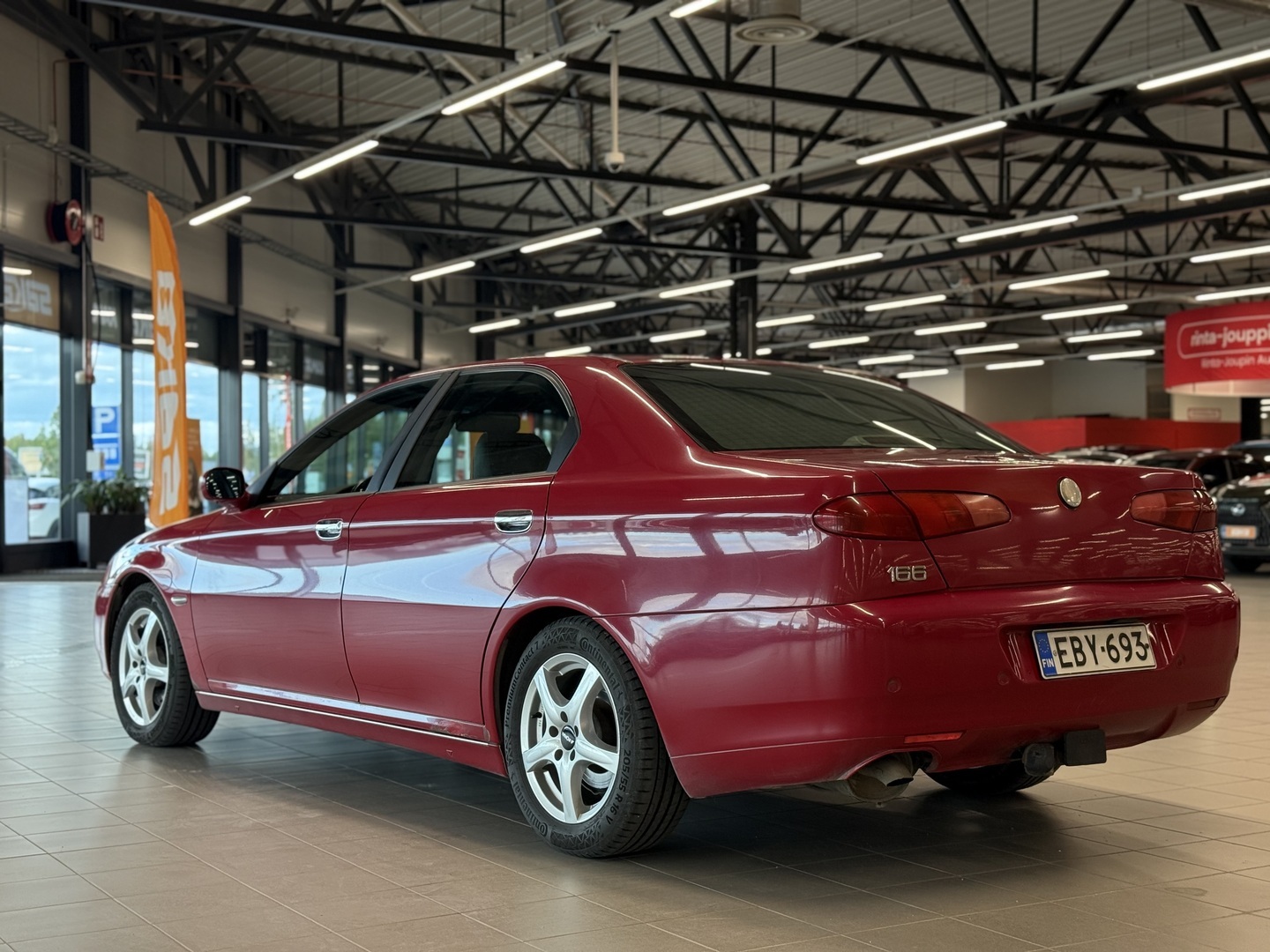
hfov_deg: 39.7
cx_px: 635
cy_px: 476
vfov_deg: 30.3
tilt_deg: +1.0
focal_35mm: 48
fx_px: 1761
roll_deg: -0.5
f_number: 1.78
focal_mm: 6.76
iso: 160
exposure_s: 1/164
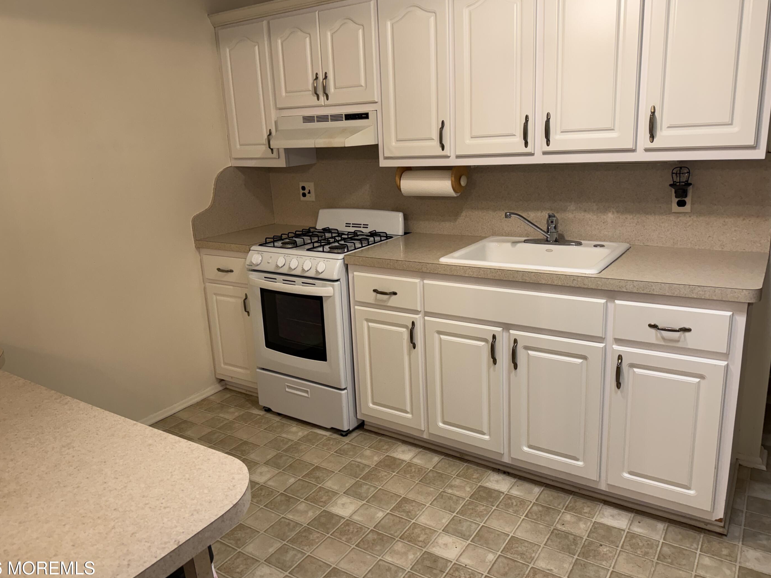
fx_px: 579
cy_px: 284
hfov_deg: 67.3
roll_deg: +3.2
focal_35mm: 26
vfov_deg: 53.1
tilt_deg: -13.8
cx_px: 366
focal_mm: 6.76
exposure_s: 1/120
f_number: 1.78
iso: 160
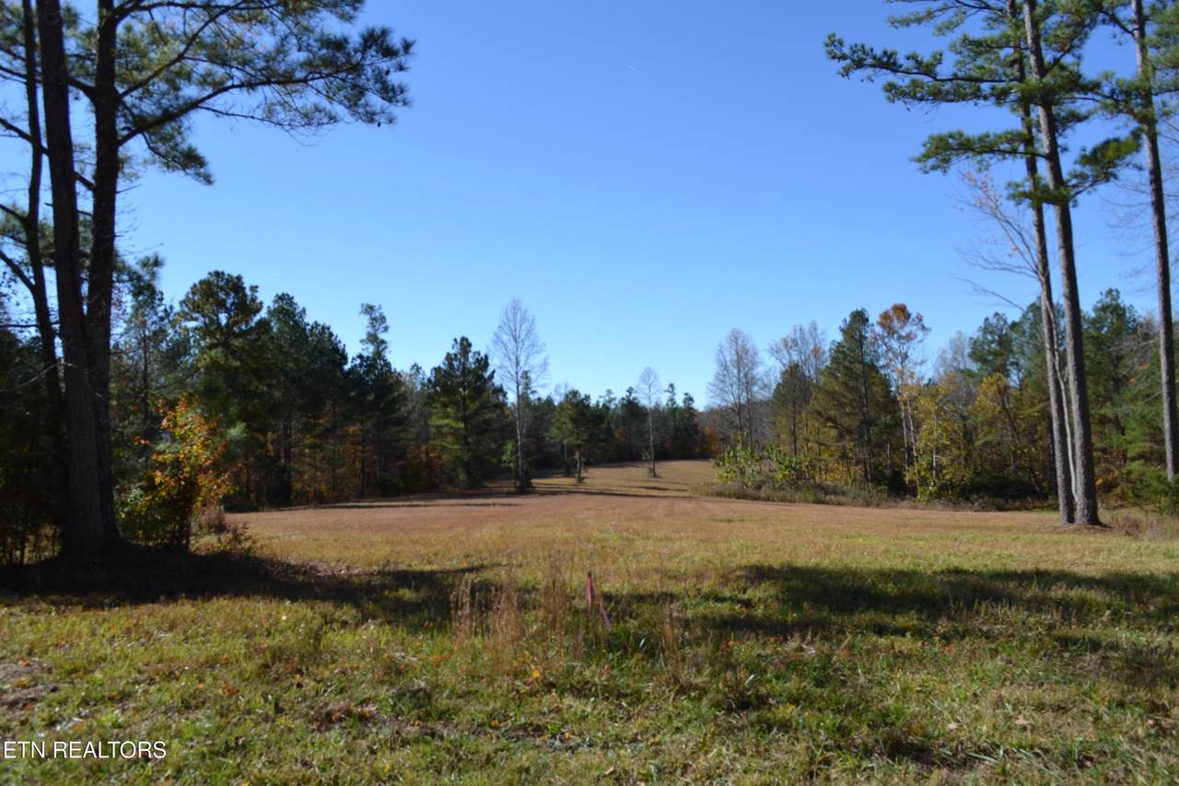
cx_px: 590
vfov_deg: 47.9
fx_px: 884
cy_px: 393
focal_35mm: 27
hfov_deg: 67.4
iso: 100
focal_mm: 18
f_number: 7.1
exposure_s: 1/200
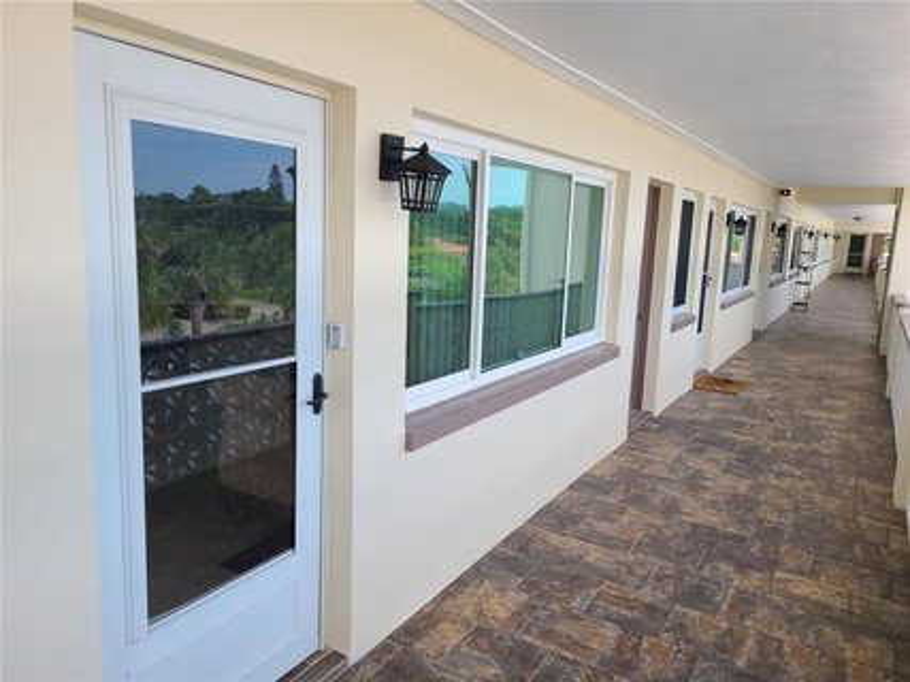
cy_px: 341
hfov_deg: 67.3
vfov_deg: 53.0
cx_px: 455
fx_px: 683
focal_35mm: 26
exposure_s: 1/514
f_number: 1.8
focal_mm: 5.4
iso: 40
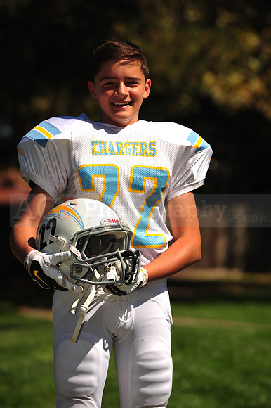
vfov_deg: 10.3
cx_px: 136
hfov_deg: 6.9
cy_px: 204
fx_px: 2261
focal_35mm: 200
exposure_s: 1/1000
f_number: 5
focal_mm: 200
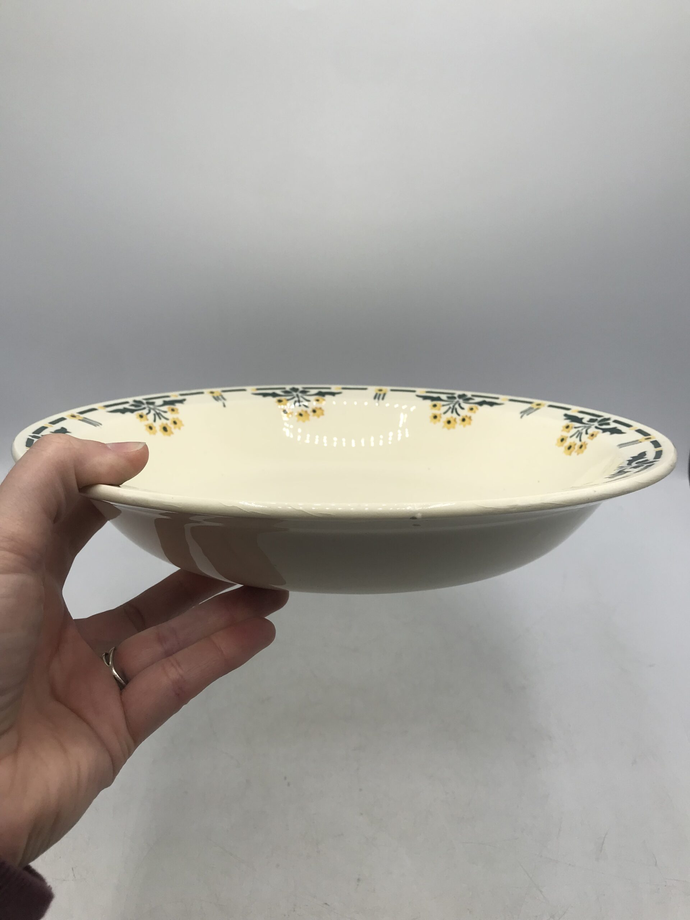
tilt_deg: -38.4
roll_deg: -3.1
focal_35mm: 28
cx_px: 345
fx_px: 744
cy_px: 460
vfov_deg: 63.4
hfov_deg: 49.7
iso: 20
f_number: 1.8
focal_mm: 3.99
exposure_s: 1/1212
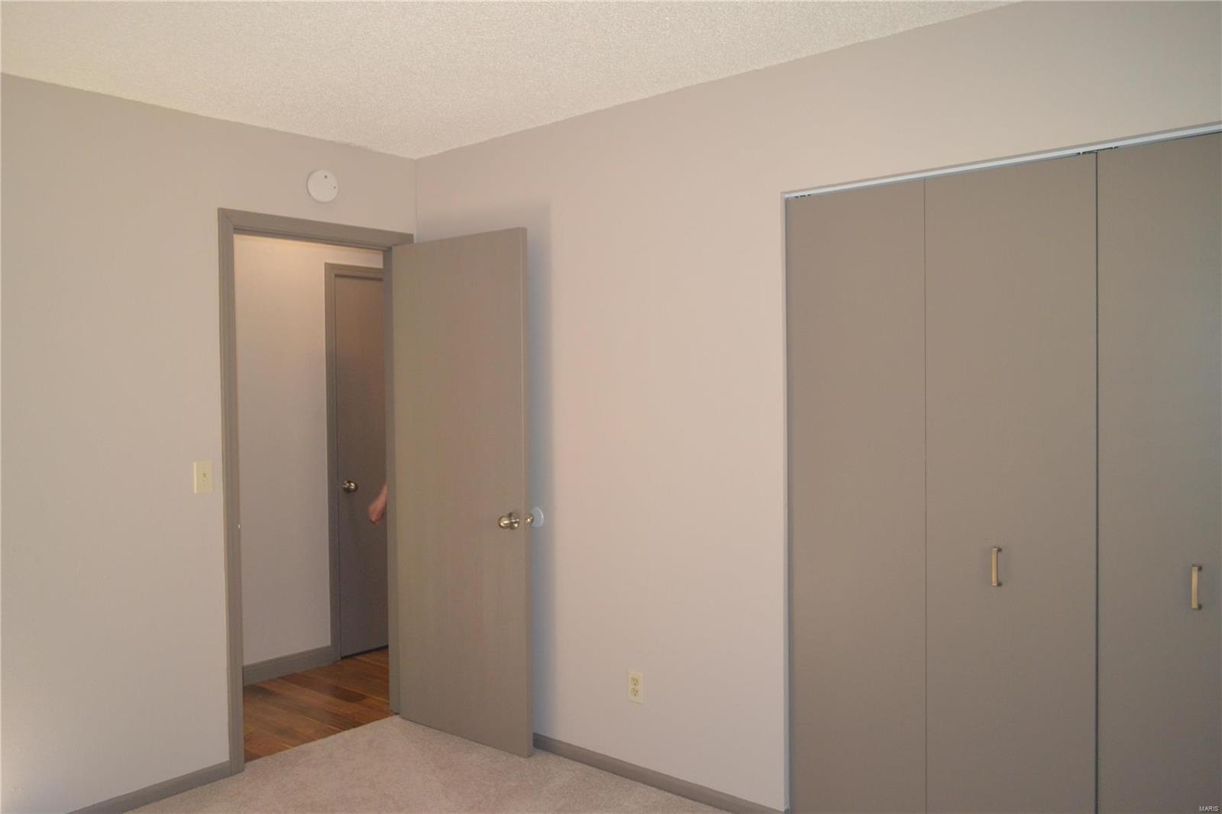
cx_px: 611
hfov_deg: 67.4
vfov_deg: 47.9
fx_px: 916
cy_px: 407
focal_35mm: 27
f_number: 3.5
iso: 1000
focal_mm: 18
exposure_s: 1/60
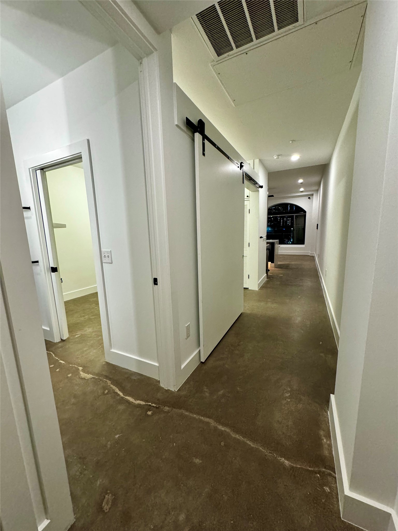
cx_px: 199
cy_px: 266
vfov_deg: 102.1
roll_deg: +1.8
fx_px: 215
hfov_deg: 85.7
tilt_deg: -9.7
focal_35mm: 14
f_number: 2.2
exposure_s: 1/59
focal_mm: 2.22
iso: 400
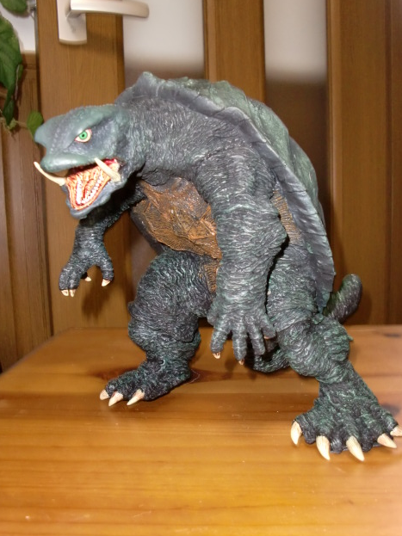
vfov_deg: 50.1
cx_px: 204
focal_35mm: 37
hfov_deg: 38.7
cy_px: 272
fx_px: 573
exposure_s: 1/30
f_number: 2.8
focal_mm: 6.3
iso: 400
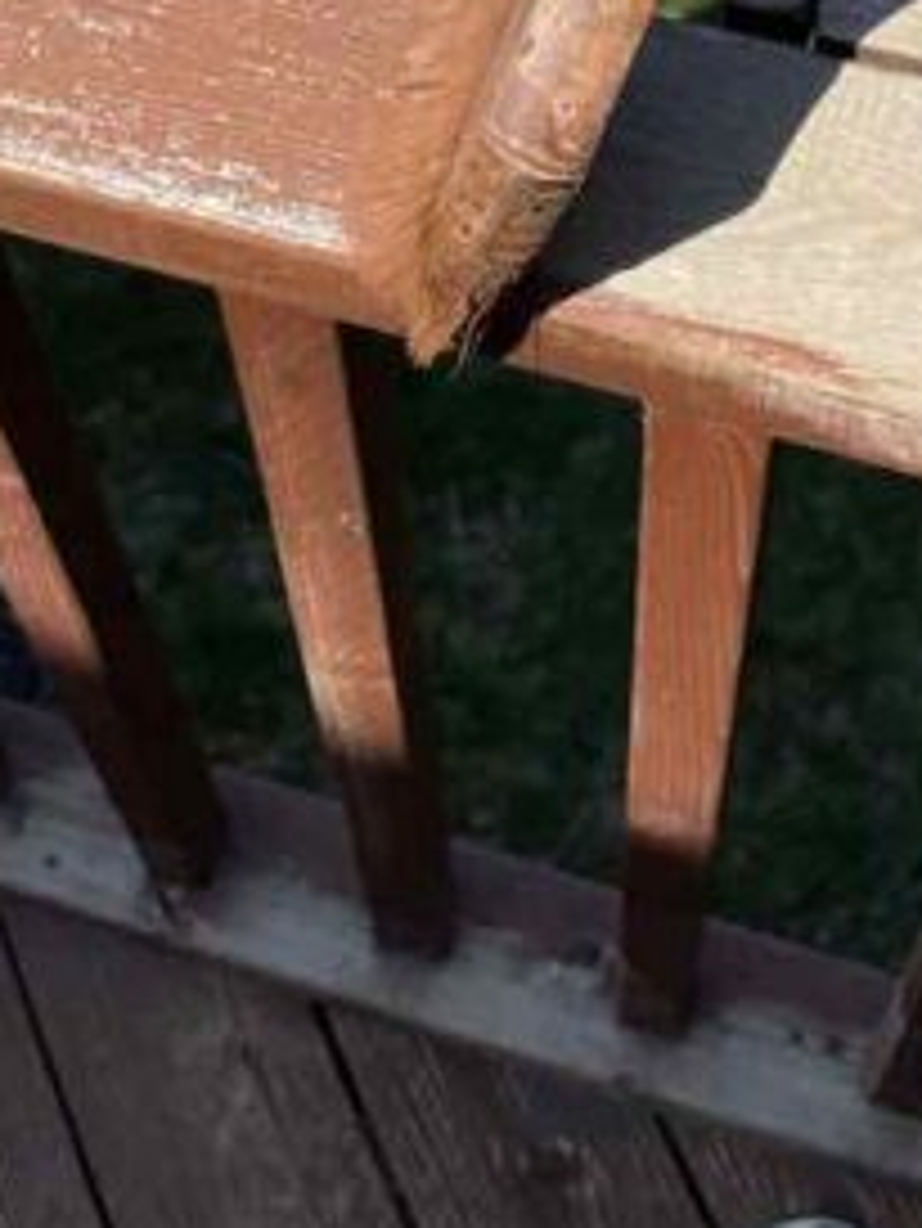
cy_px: -189
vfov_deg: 28.2
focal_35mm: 61
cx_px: 558
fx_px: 2165
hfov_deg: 24.0
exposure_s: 1/2174
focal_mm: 4.2
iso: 32
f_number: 1.6
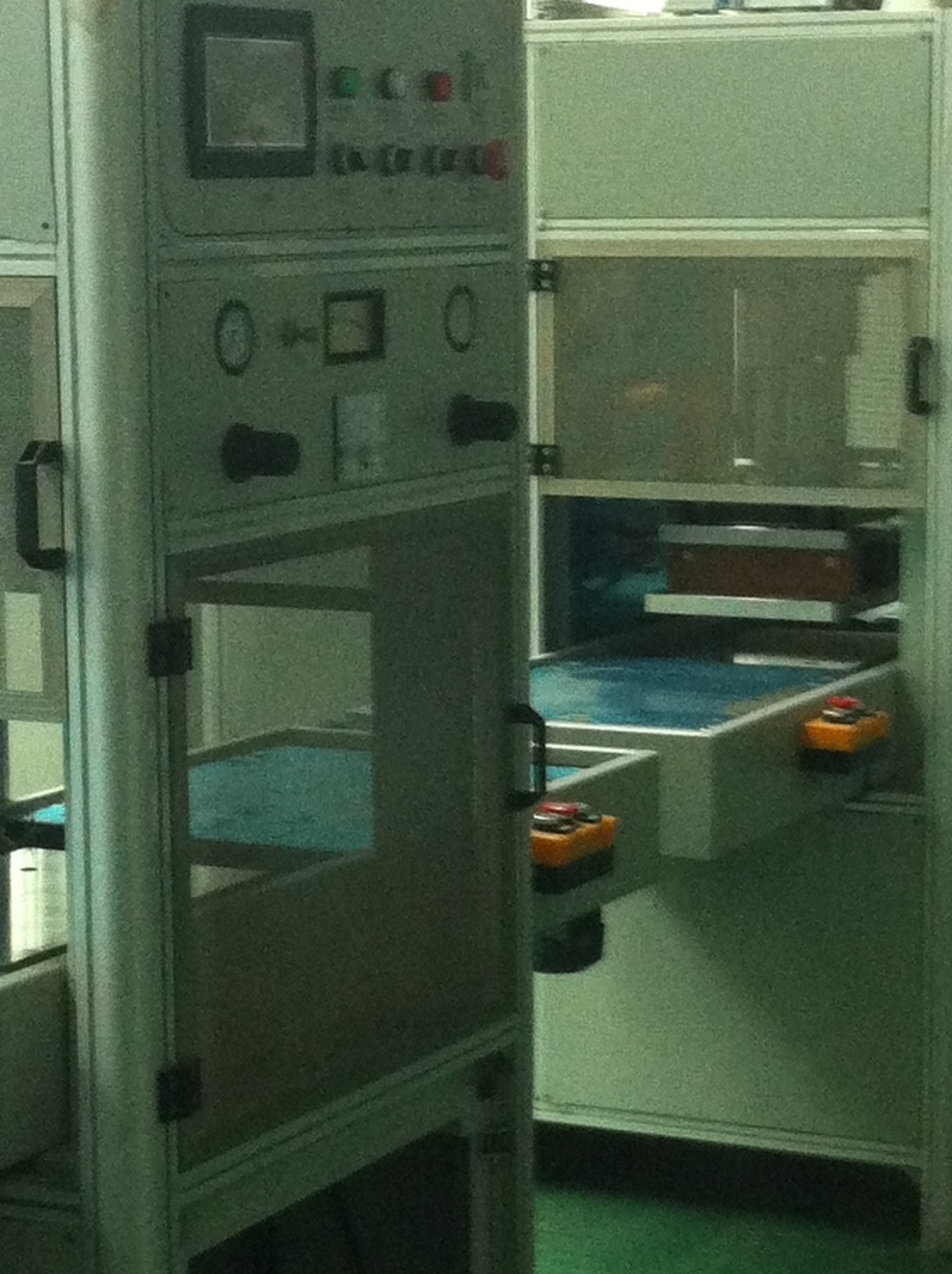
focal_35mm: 100
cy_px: 607
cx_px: 493
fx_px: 3675
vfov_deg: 19.7
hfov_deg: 14.8
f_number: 2.8
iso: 320
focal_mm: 3.85
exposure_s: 1/15
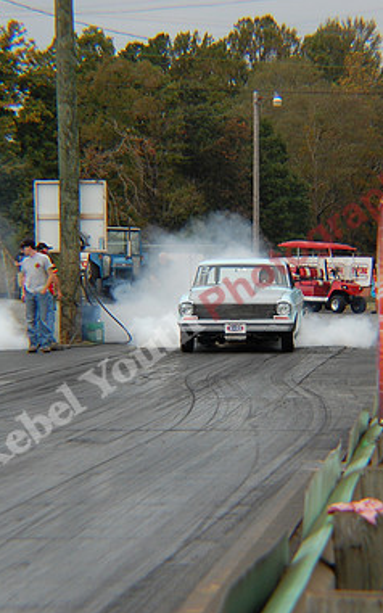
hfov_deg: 10.2
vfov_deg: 16.3
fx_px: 2135
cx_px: 229
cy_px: 307
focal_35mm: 128
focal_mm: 55
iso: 400
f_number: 5.6
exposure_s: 1/500
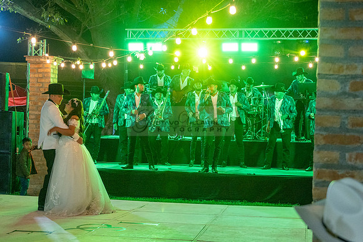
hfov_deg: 29.1
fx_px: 700
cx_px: 181
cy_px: 136
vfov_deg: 19.6
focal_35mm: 69
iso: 2500
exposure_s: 1/80
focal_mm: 58
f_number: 5.6
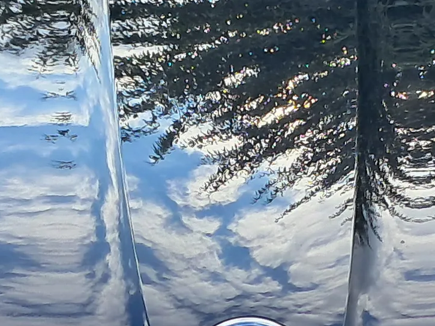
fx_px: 1910
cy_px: 412
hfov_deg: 13.0
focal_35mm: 152
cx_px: 193
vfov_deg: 9.6
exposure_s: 1/430
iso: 50
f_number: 1.8
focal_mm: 4
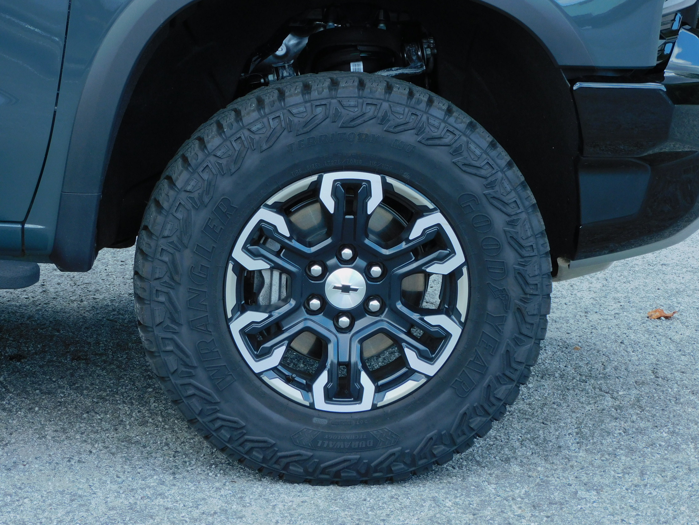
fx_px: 2726
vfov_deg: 11.0
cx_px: 350
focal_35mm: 135
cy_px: 262
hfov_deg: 14.6
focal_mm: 24.2
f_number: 5
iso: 125
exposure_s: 1/100
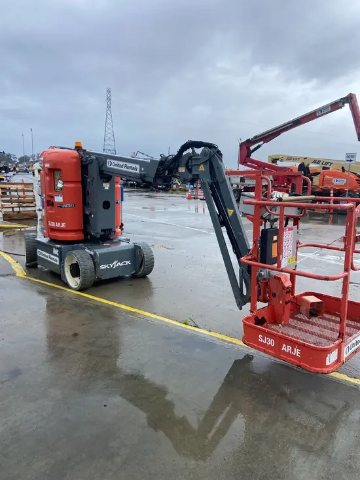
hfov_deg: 53.1
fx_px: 360
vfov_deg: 67.3
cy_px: 240
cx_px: 180
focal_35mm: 26
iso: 32
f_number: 1.8
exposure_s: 1/738
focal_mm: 4.25
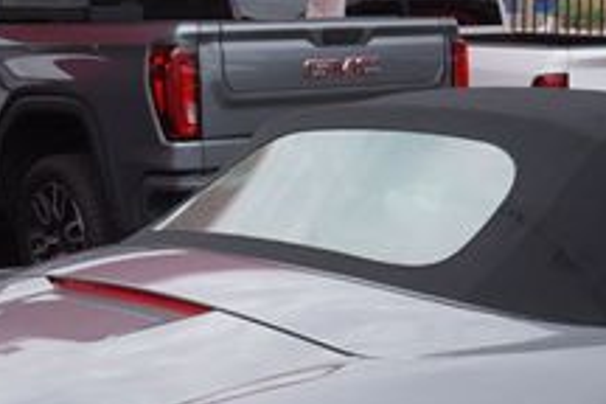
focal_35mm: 93
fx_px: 1574
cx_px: 390
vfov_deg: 14.2
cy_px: 483
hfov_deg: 21.7
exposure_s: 1/100
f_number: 8
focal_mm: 21
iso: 100
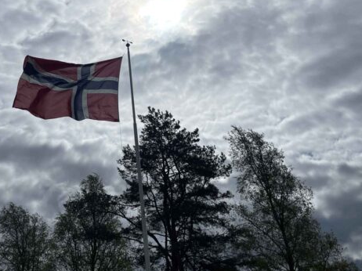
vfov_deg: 36.4
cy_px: 92
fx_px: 408
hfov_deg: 46.9
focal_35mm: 39
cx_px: 111
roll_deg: +3.0
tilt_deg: +30.8
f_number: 1.6
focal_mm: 5.1
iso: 40
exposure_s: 1/45455
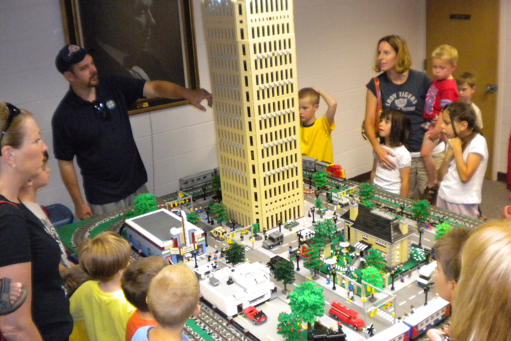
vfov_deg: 35.9
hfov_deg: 51.9
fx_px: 525
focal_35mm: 37
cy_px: 175
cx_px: 259
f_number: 3.1
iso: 800
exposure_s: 1/53.8
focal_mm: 6.3
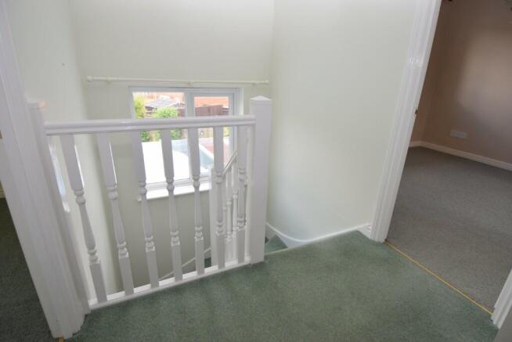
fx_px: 256
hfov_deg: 90.0
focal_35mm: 18
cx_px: 256
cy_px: 171
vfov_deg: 67.5
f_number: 5.6
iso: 280
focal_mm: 12
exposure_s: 1/125
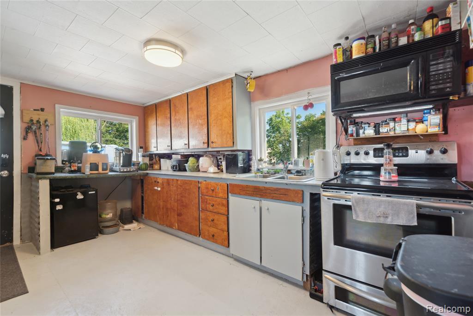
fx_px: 197
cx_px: 236
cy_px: 158
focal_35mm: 15
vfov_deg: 77.3
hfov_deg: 100.4
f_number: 8
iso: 400
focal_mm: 15
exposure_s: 1/25
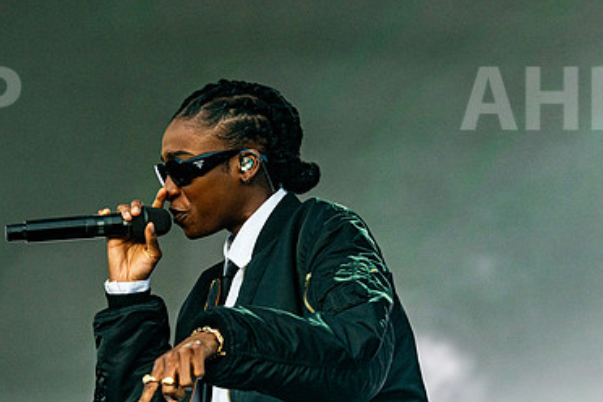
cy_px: 291
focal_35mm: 281
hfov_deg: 7.3
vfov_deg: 4.9
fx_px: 4706
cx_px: 240
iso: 250
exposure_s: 1/2000
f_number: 5
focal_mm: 180
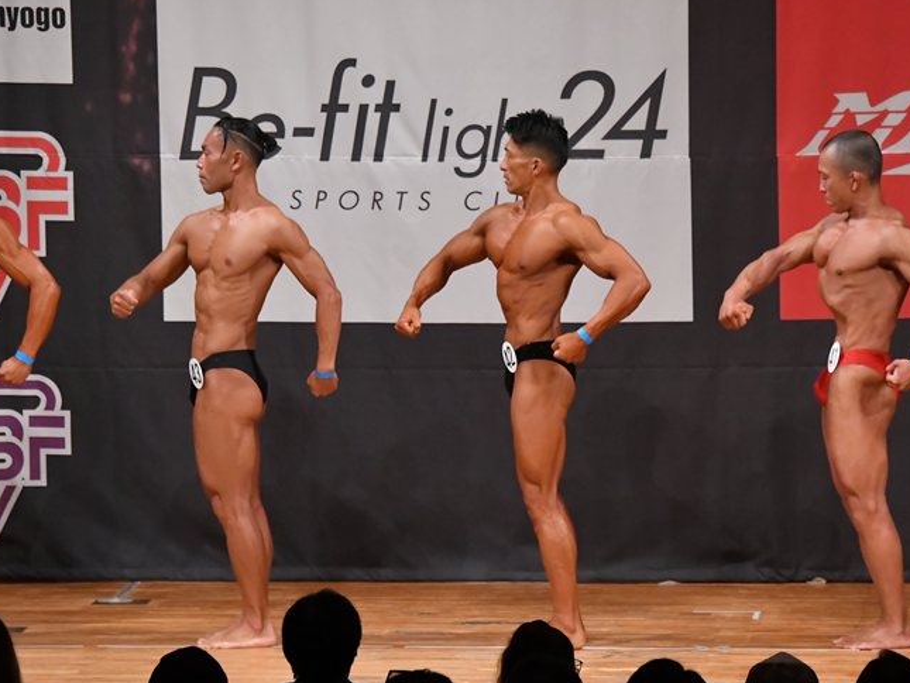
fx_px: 7283
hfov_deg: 7.1
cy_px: 347
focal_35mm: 277
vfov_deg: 5.4
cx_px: 437
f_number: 5.6
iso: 6400
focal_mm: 160
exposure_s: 1/400
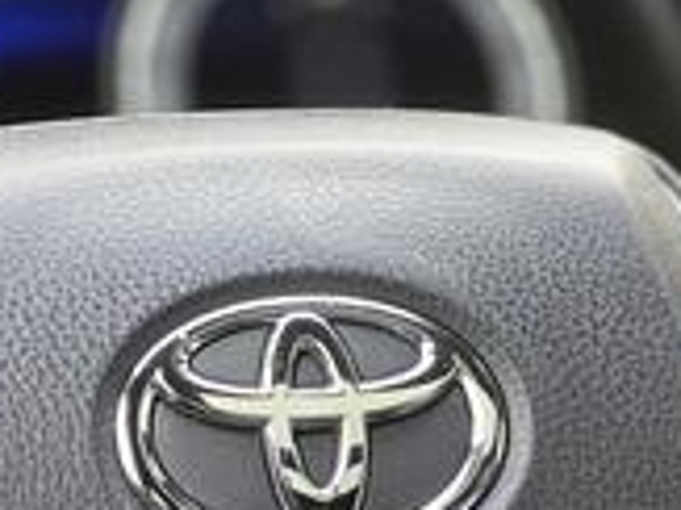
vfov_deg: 5.0
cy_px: 416
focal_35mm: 297
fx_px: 5839
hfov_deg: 6.7
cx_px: 280
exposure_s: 1/120
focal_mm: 18.6
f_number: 2.9
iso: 320
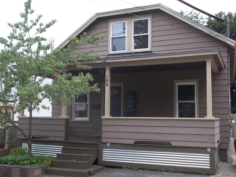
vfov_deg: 33.6
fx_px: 293
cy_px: 94
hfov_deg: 43.8
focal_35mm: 43
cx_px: 119
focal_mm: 6.9
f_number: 3.9
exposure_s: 1/100
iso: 80
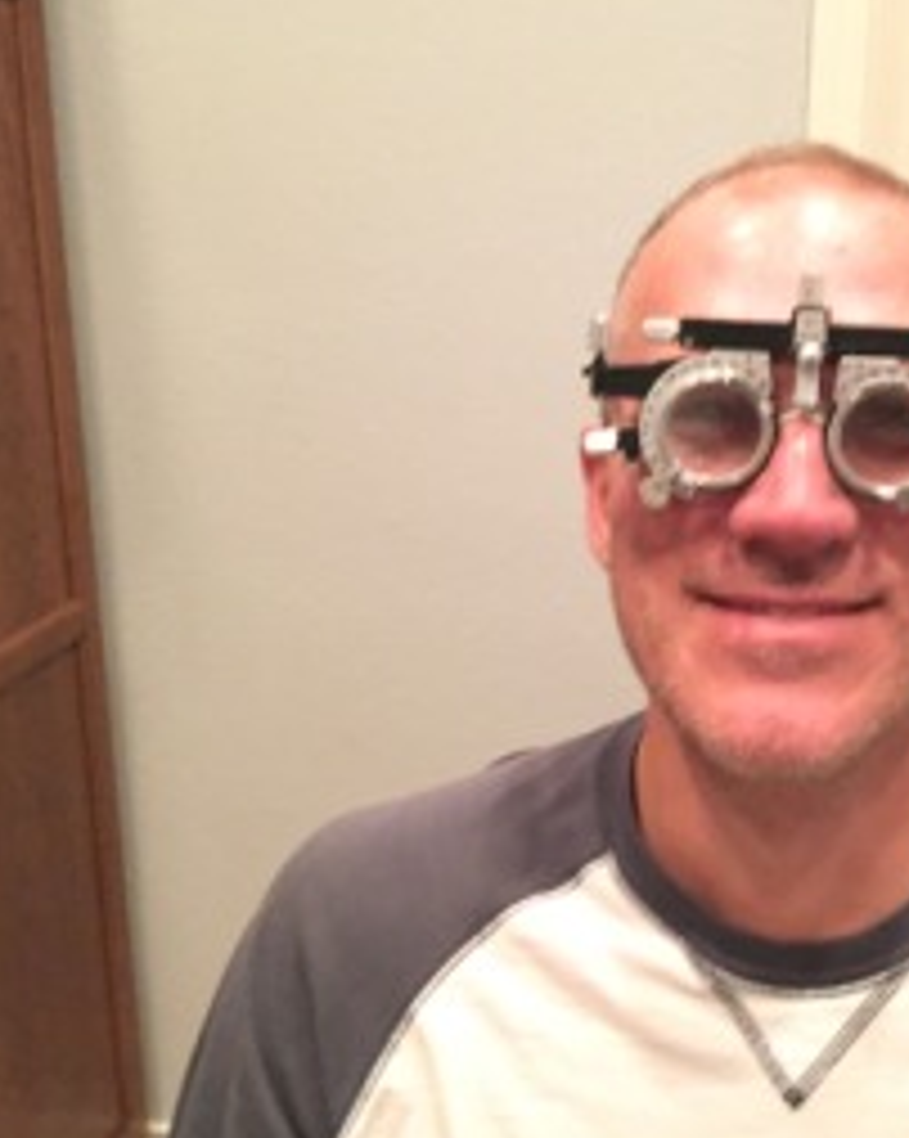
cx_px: 711
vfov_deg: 44.8
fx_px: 1380
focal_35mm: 41
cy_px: 580
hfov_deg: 35.4
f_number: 2.2
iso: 500
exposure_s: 1/15
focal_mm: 4.15
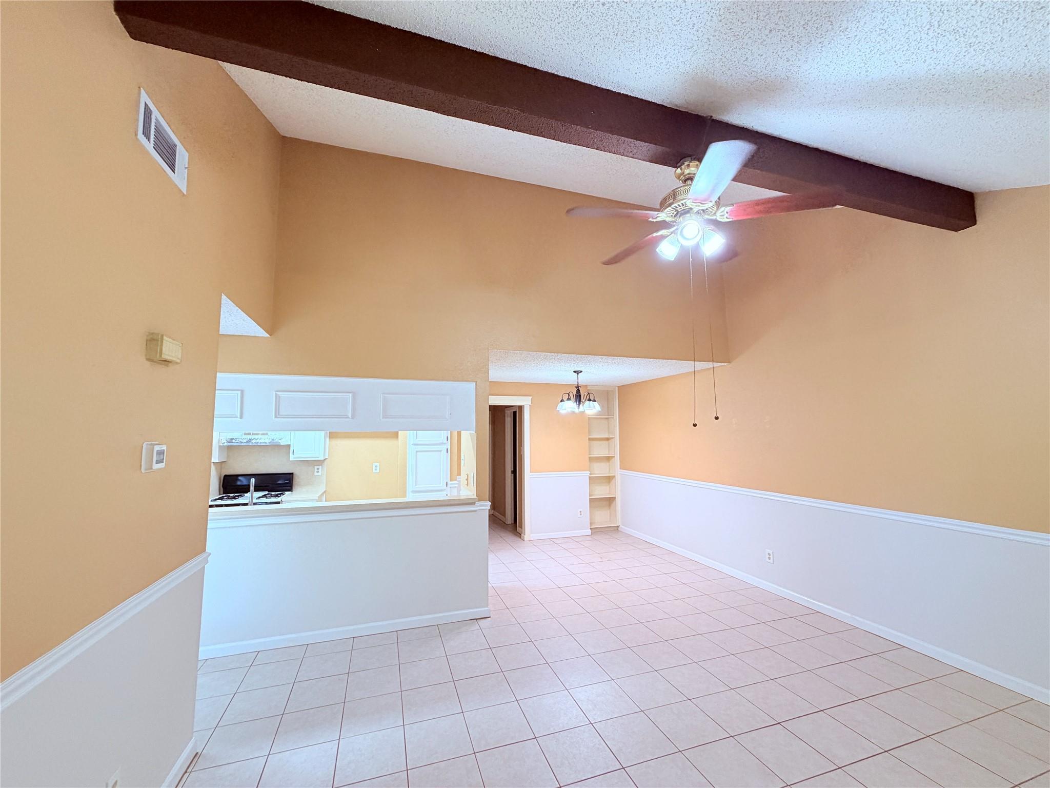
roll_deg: +0.3
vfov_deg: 85.7
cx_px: 525
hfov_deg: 102.1
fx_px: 425
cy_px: 394
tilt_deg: +5.2
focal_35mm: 14
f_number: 2.2
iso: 200
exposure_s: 1/60
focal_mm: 2.22
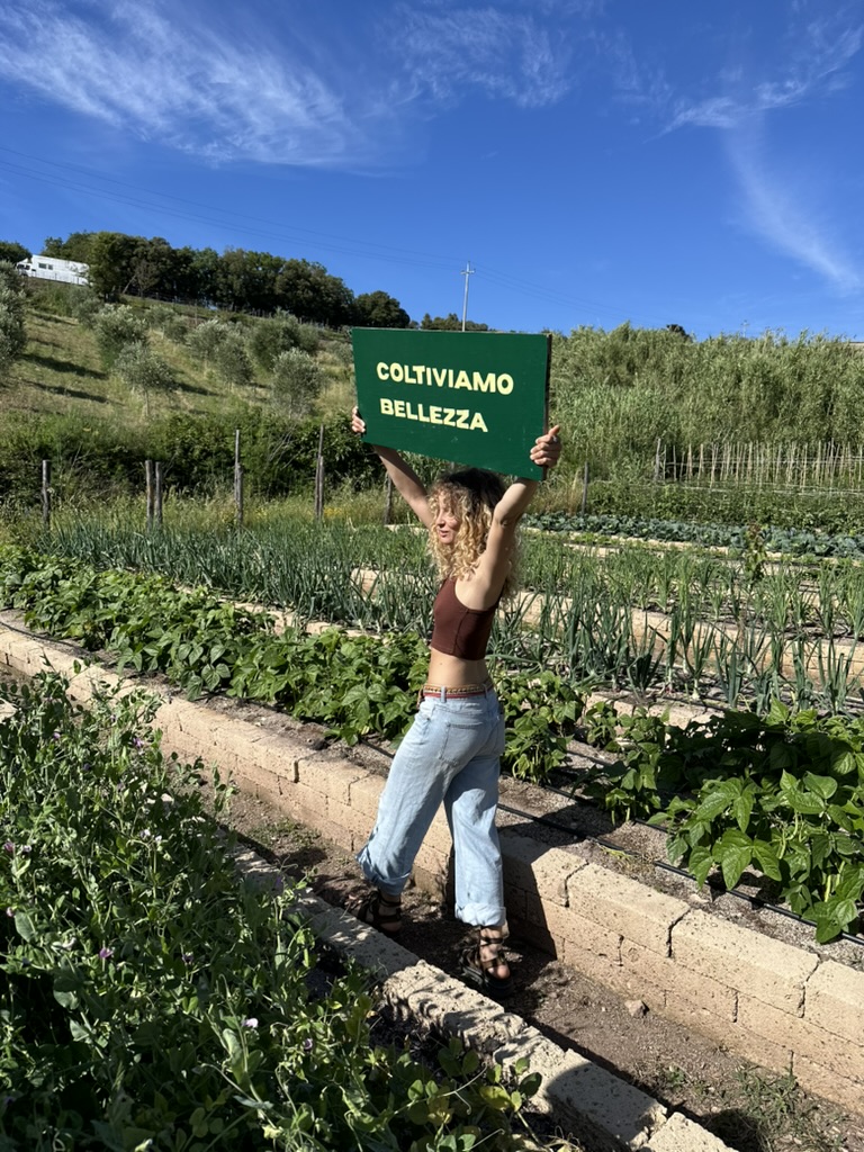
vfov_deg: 71.6
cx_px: 432
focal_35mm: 24
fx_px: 799
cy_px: 576
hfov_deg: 56.8
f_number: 1.78
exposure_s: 1/4348
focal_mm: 6.86
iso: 80
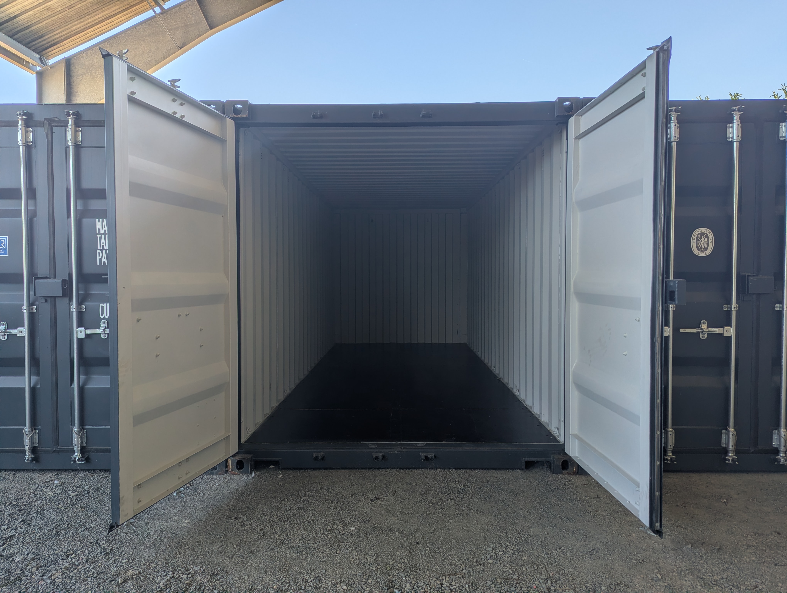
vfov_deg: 56.9
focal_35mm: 24
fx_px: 546
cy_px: 296
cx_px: 394
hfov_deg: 71.5
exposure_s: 1/658
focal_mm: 6.81
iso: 34
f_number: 1.85
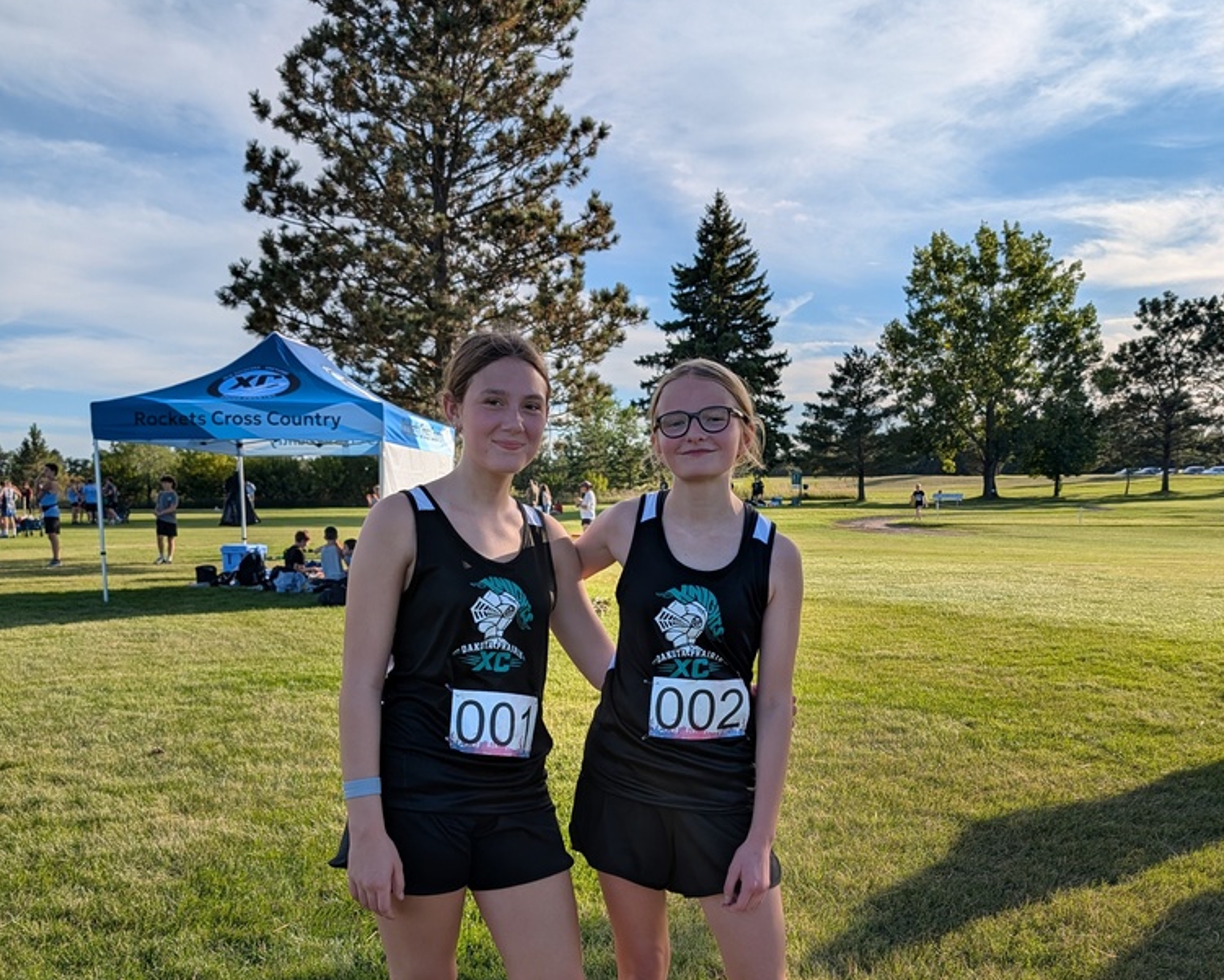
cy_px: 644
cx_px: 615
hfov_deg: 55.7
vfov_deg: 45.2
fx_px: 1159
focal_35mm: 32
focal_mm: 6.9
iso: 19
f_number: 1.68
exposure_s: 1/1143
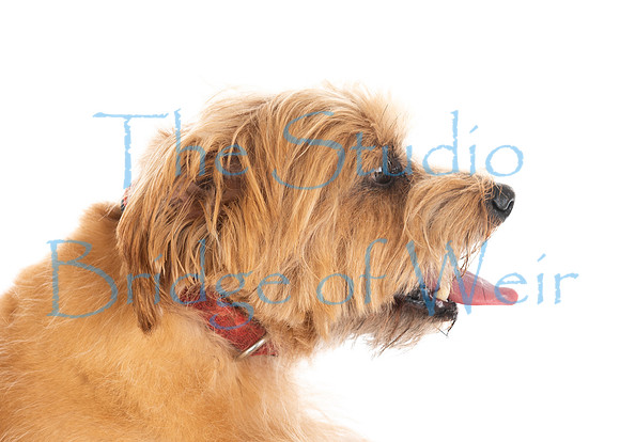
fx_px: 1621
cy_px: 221
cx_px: 337
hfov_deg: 21.6
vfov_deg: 15.5
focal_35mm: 92
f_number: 7.1
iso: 100
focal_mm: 70
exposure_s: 1/160
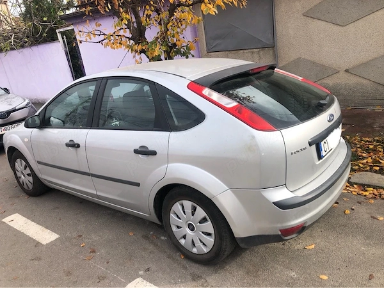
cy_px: 144
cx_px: 192
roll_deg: +8.1
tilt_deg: -19.8
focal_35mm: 28
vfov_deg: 49.7
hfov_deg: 63.4
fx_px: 311
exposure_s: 1/685
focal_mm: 3.99
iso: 20
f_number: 1.8
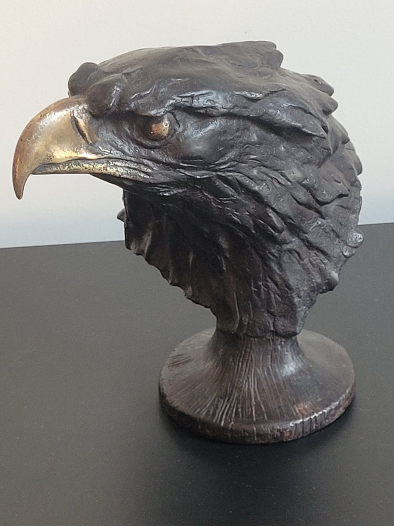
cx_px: 197
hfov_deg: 53.1
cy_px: 263
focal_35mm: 26
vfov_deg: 67.3
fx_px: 395
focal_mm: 5.4
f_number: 1.8
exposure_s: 1/100
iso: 200
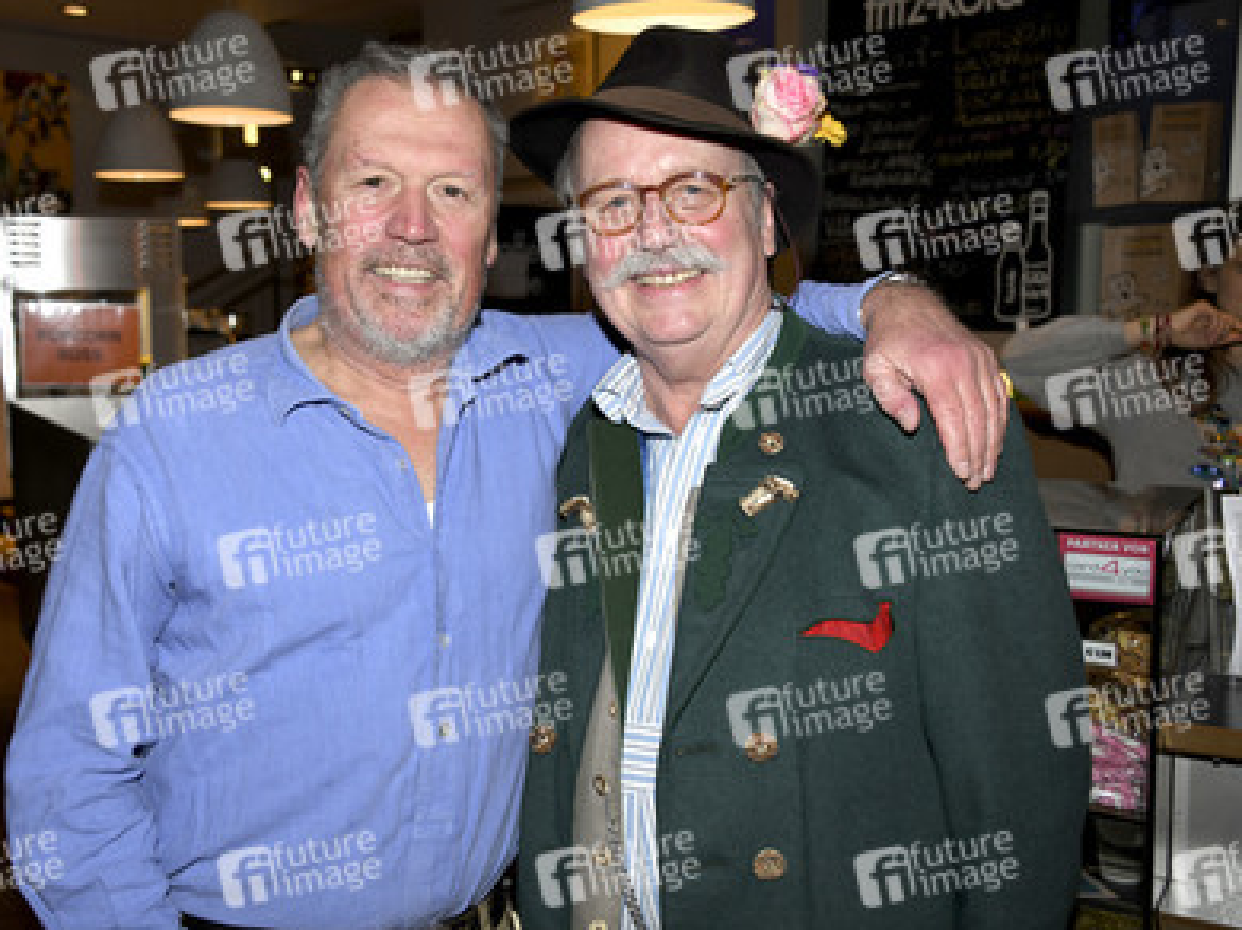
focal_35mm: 40
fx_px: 1434
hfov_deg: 46.7
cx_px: 533
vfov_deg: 35.9
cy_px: 471
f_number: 6.3
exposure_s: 1/100
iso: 500
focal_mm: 36
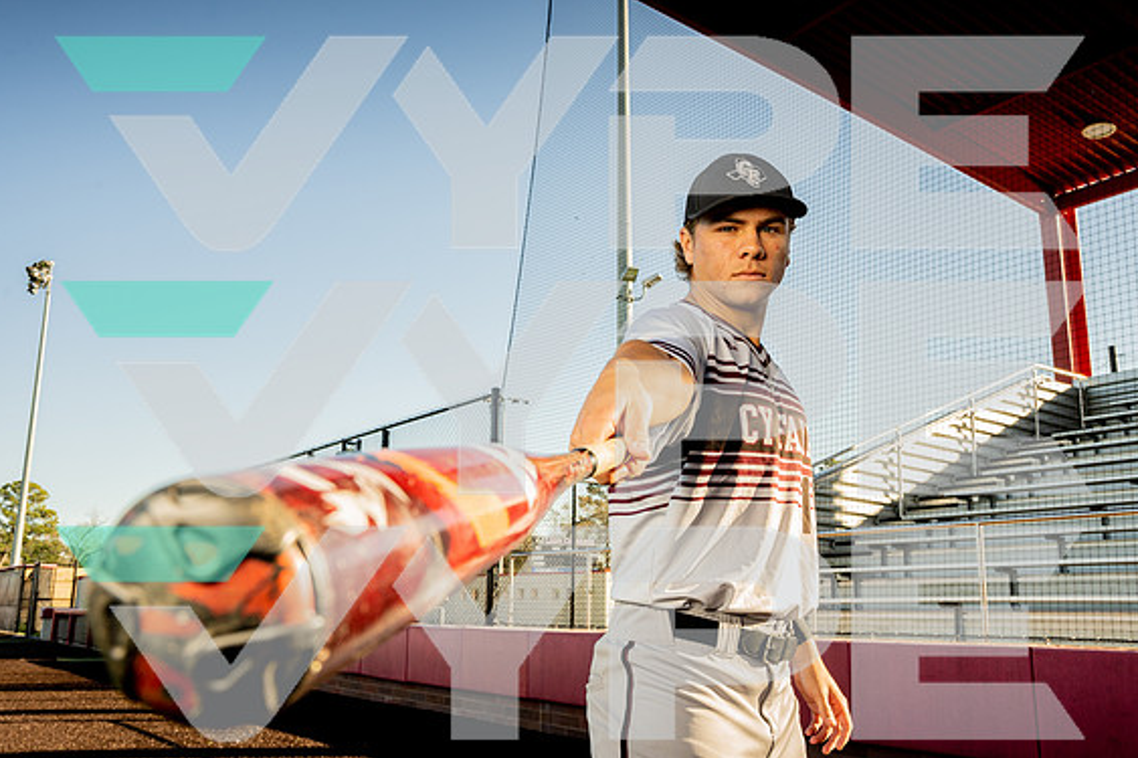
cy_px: 389
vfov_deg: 38.9
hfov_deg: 55.8
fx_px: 1074
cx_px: 576
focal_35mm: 34
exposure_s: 1/250
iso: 400
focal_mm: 33
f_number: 10
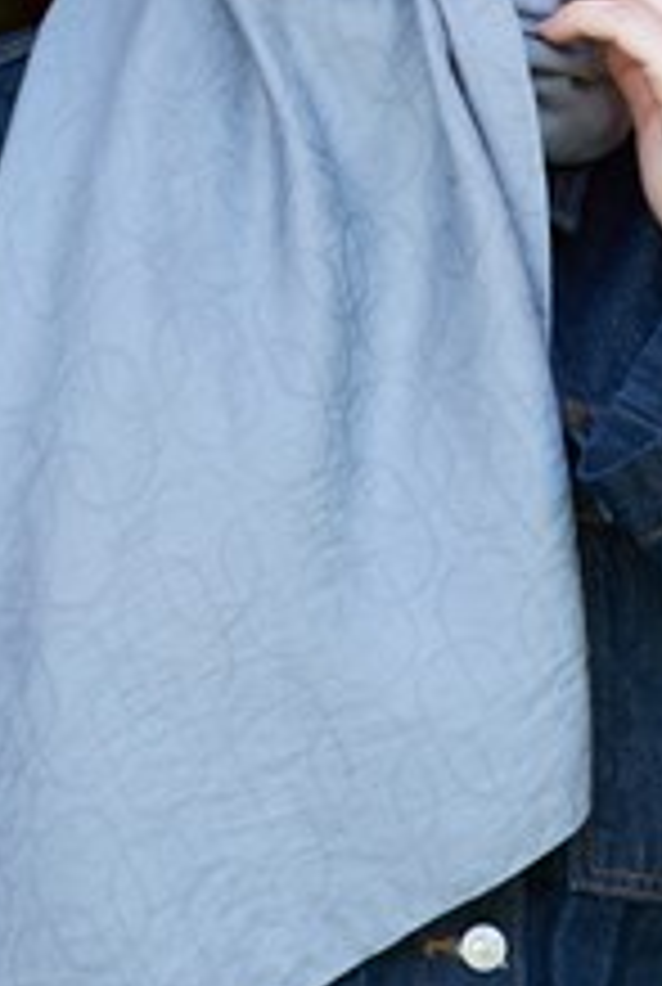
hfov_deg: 3.3
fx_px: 11612
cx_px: 428
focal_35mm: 423
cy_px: 212
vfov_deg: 4.9
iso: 200
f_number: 4
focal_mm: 200
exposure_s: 1/200
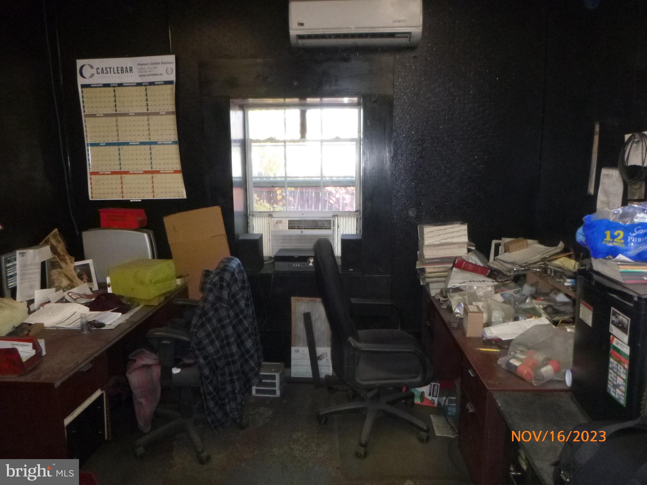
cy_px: 242
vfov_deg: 54.9
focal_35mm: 25
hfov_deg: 69.4
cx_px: 324
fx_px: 467
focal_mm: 4.5
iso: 400
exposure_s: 1/60
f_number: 3.9
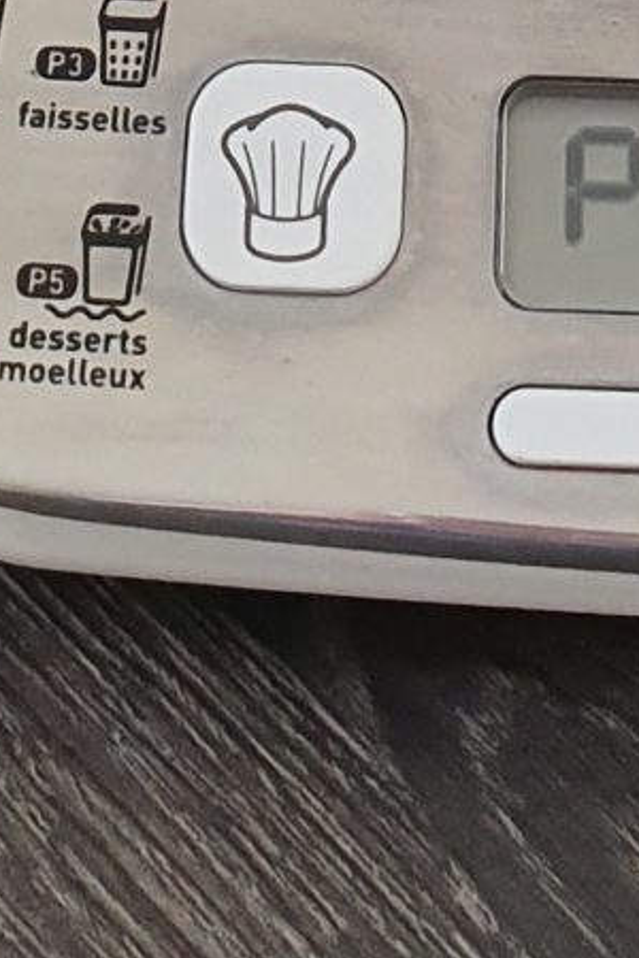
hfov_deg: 8.9
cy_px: -1305
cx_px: 309
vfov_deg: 11.2
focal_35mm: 154
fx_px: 4100
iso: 200
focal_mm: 4.32
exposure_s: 1/100
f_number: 2.4
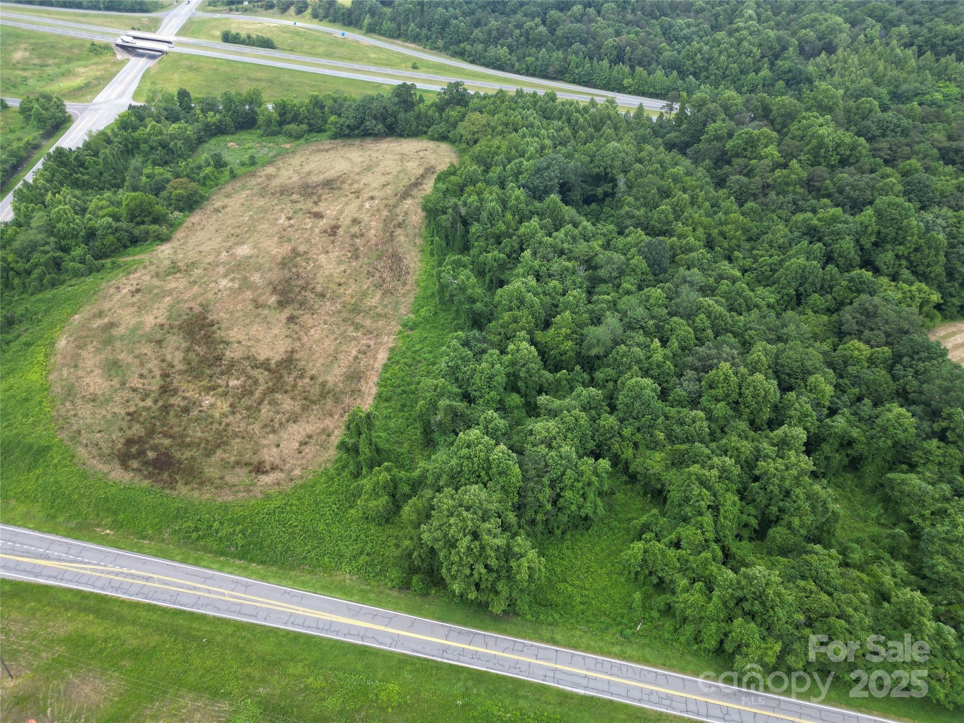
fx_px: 668
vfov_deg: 56.8
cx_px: 482
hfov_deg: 71.6
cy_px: 362
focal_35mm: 24
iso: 100
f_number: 1.7
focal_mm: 6.72
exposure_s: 1/800
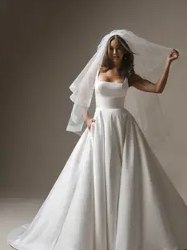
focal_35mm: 67
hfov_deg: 21.9
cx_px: 122
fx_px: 483
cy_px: 135
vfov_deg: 29.0
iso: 500
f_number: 10
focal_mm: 62.4
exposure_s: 1/125
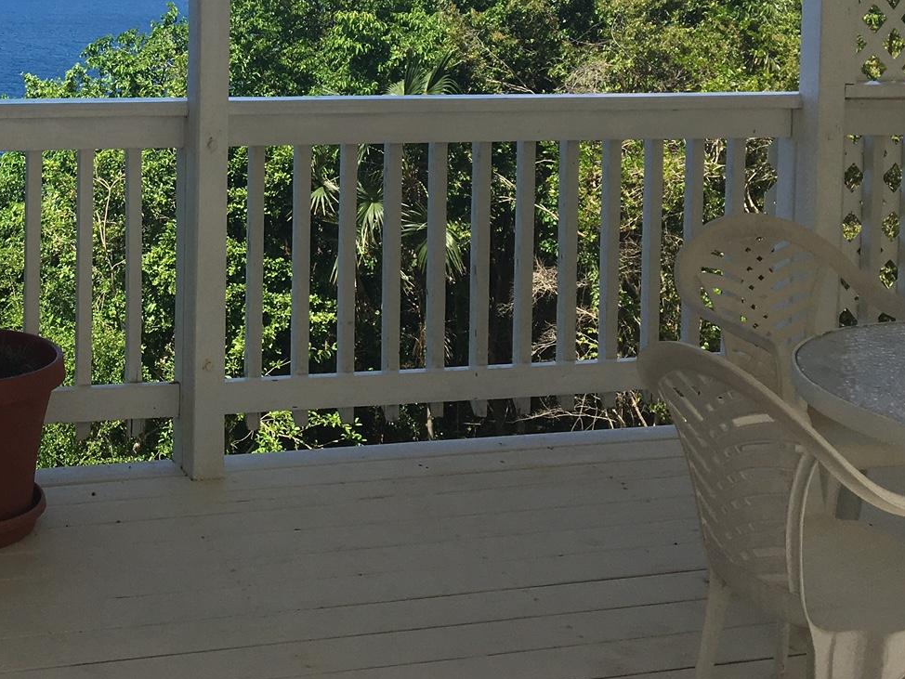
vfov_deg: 23.6
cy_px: 33
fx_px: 1569
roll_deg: -0.6
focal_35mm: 60
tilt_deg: -2.0
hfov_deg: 30.8
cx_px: 100
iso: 25
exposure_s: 1/1399
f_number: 2.2
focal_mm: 4.15
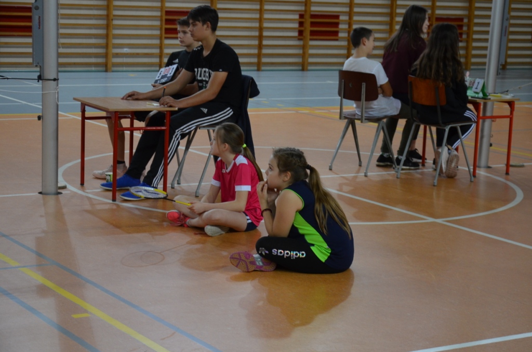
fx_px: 1150
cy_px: 176
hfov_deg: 26.0
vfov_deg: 17.4
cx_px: 266
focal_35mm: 78
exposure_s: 1/50
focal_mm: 52
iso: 800
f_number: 5
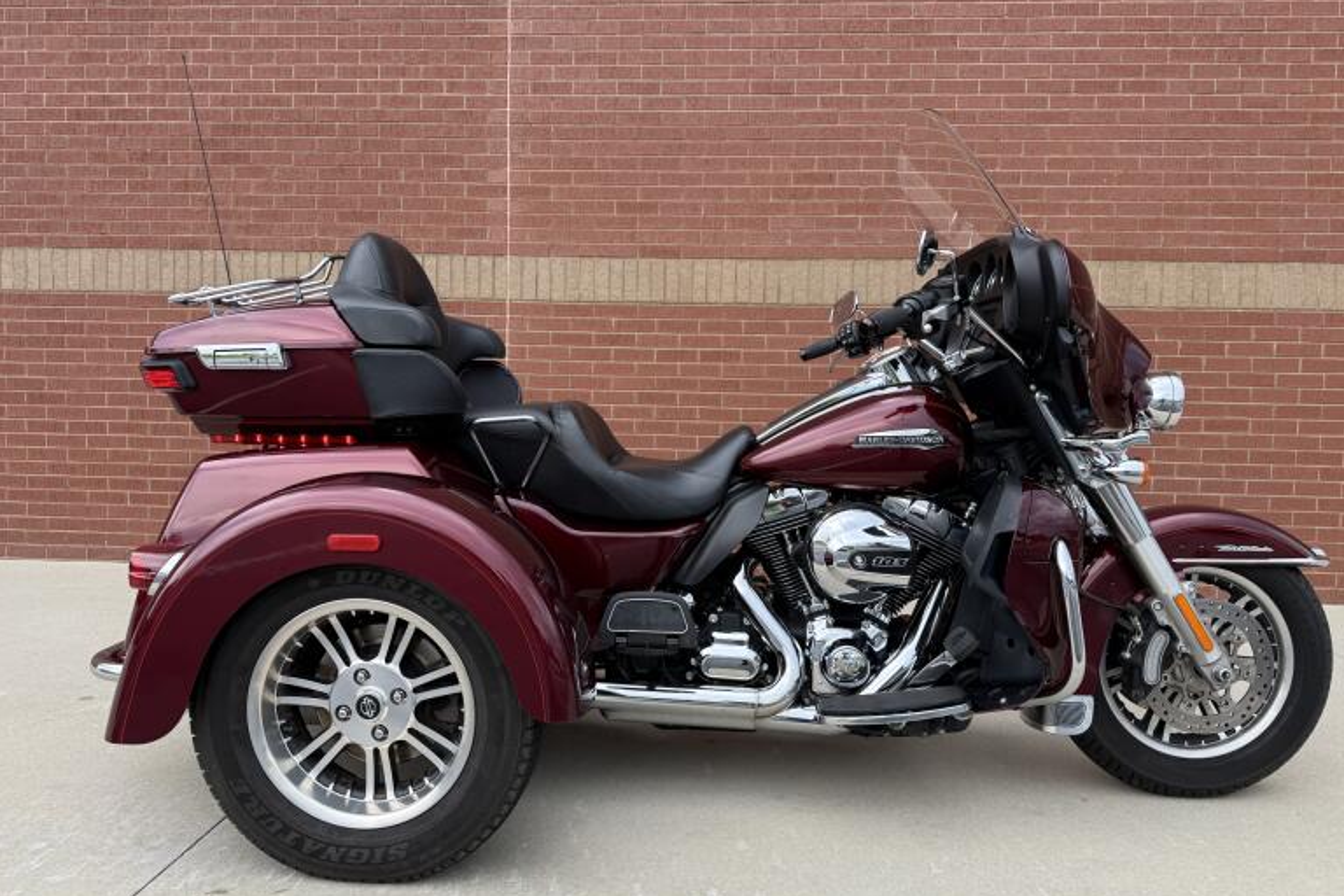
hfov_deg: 69.4
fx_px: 971
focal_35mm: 26
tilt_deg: +5.3
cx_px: 658
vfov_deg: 49.5
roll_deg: -0.3
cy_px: 436
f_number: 1.78
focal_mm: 6.76
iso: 80
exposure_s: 1/695
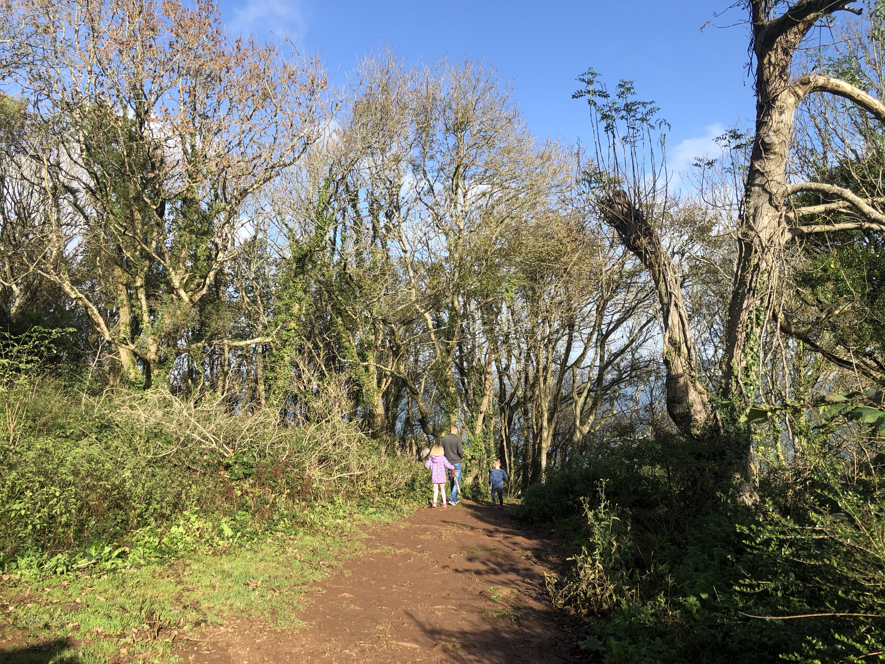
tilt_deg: +4.4
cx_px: 442
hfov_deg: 63.4
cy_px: 332
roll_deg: +2.2
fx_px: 716
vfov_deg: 49.7
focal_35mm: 28
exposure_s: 1/1066
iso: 20
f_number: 1.8
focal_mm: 3.99
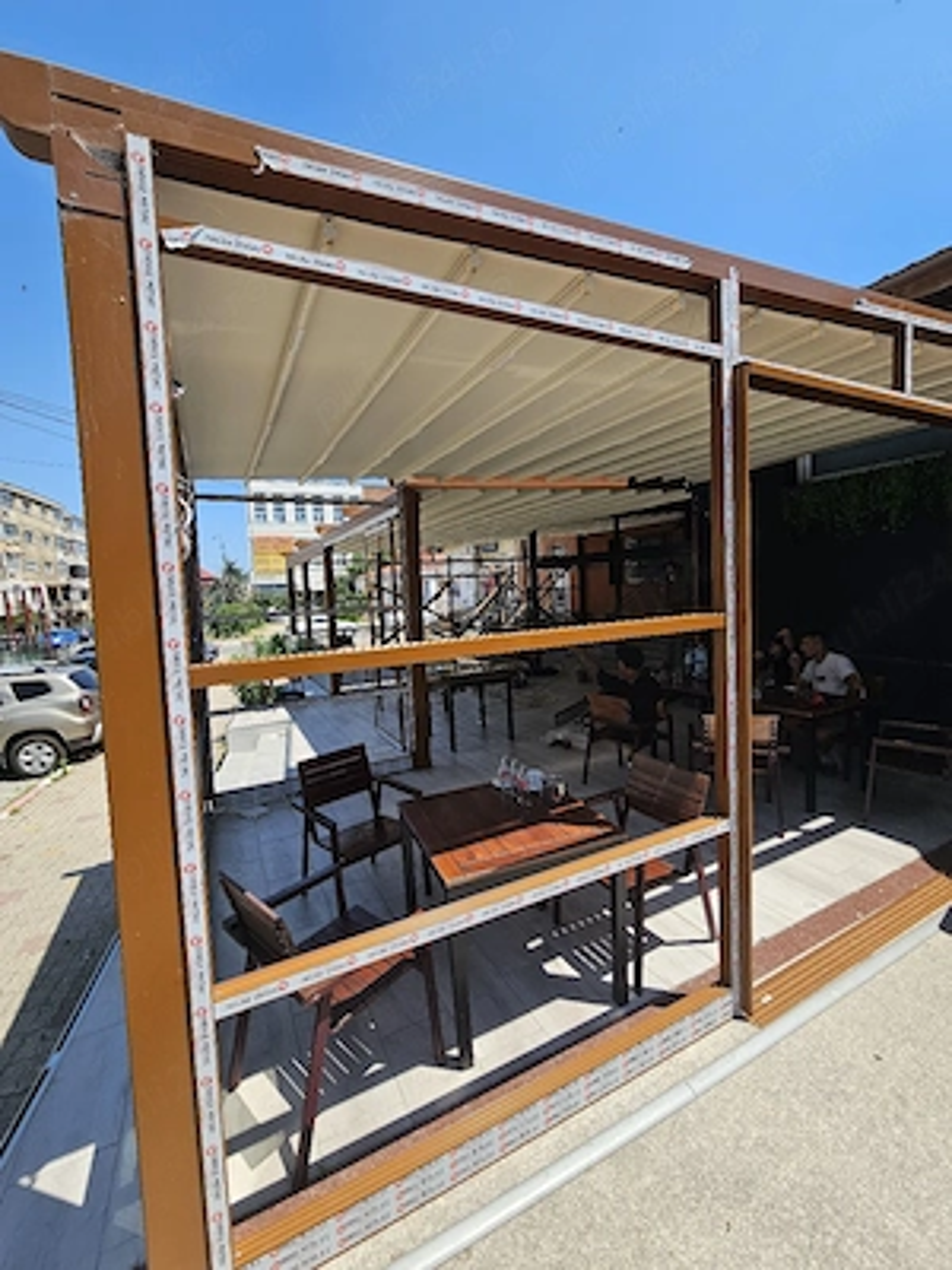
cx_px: 476
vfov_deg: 106.2
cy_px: 635
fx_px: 477
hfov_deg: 89.9
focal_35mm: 13
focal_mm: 2.2
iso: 50
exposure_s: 1/2000
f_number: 2.2
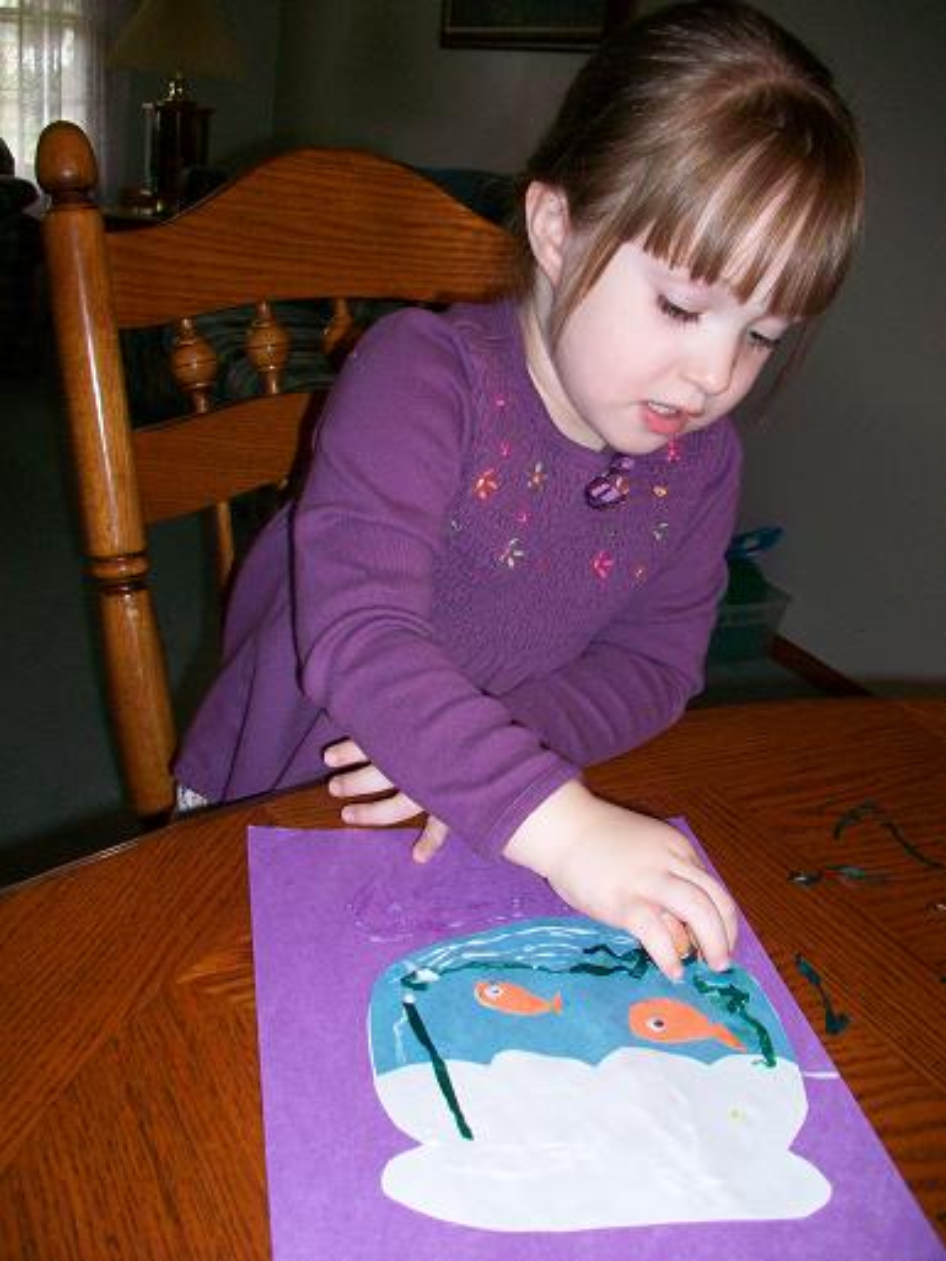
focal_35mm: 32
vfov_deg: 56.8
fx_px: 1166
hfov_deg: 44.2
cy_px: 630
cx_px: 473
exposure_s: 1/60
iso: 120
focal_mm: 5.7
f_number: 2.8
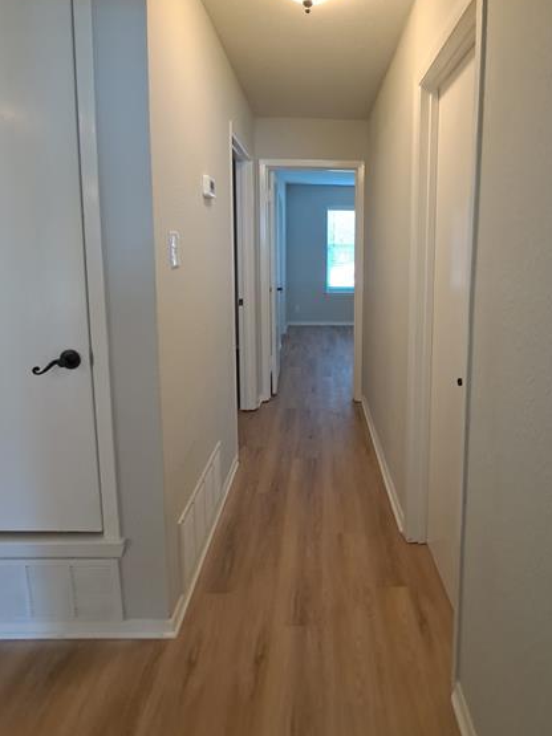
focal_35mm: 18
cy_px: 302
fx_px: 383
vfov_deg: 86.9
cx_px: 333
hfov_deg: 70.8
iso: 160
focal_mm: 1.74
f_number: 2.2
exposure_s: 1/50
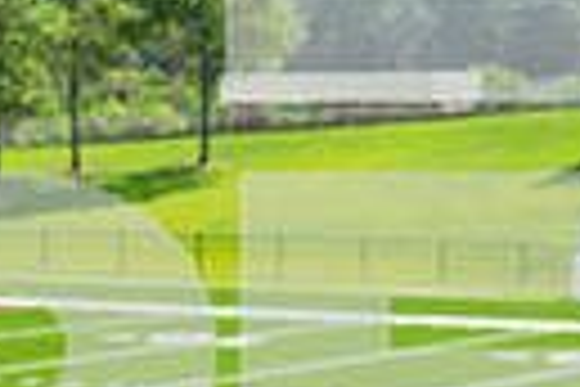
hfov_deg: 9.7
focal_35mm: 203
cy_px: 412
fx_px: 3270
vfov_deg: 6.7
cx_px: -387
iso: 100
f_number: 10
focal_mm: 45
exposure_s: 1/125
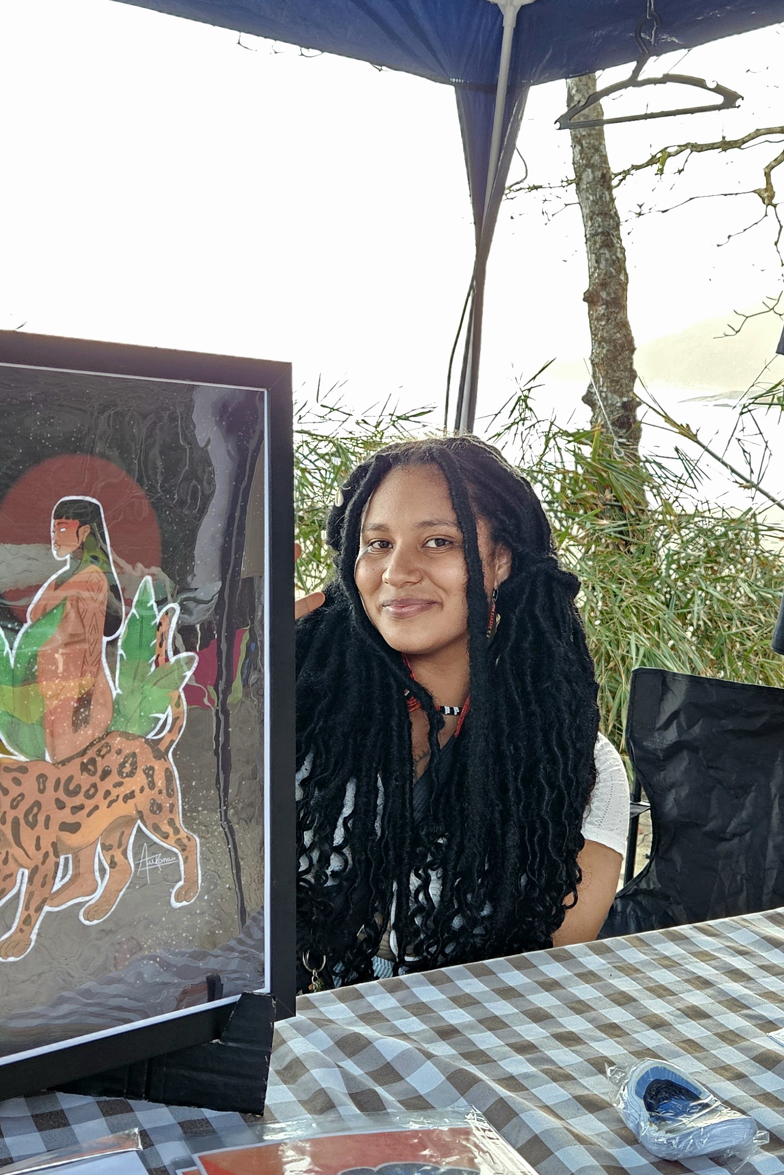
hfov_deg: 30.5
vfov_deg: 44.5
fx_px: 1437
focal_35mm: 44
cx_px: 410
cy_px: 550
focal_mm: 5.4
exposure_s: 1/120
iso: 500
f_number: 1.8
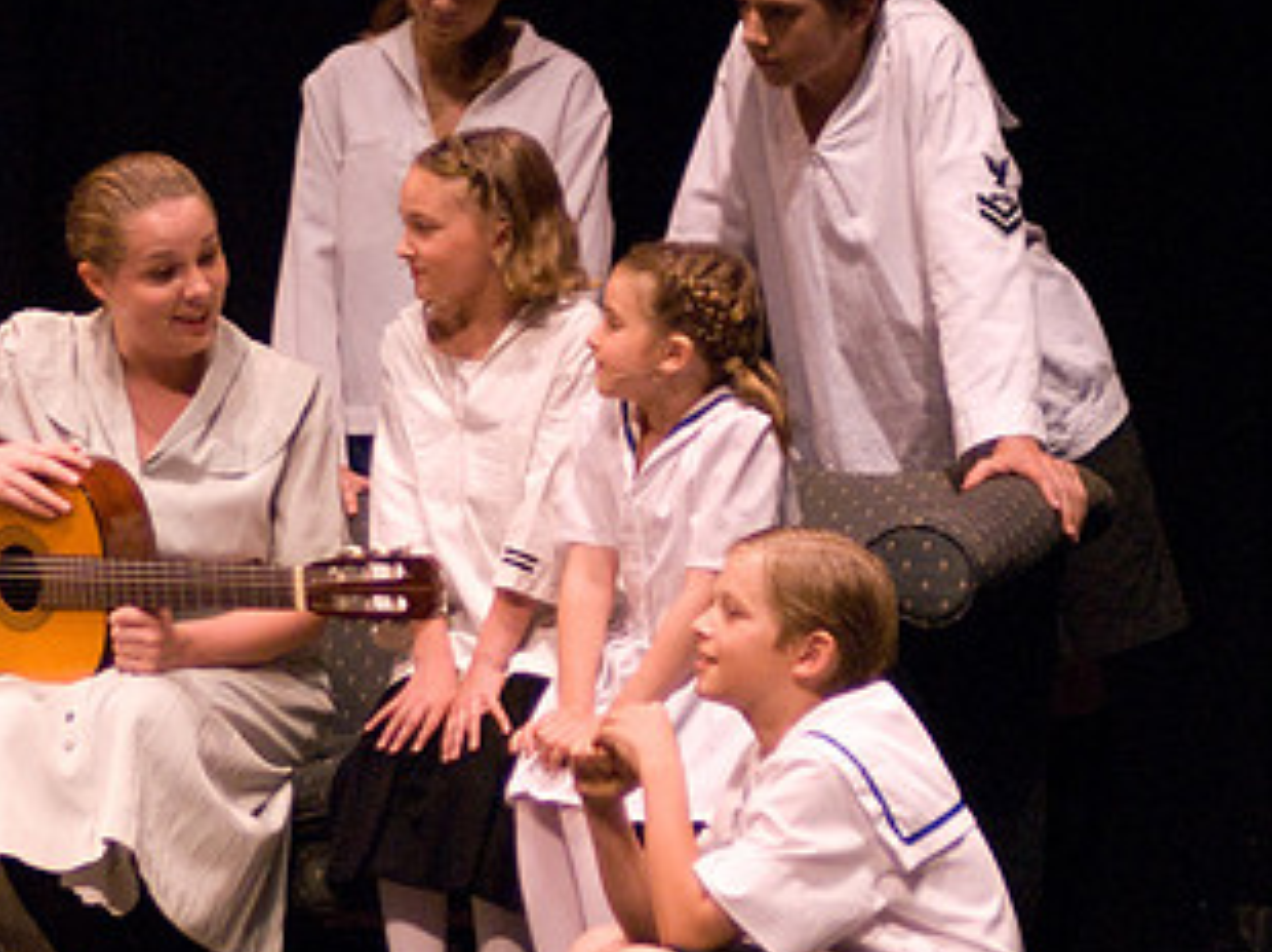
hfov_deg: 9.7
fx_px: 7450
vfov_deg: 7.3
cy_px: 361
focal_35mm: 203
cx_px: 168
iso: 1600
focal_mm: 75
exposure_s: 1/200
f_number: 2.8
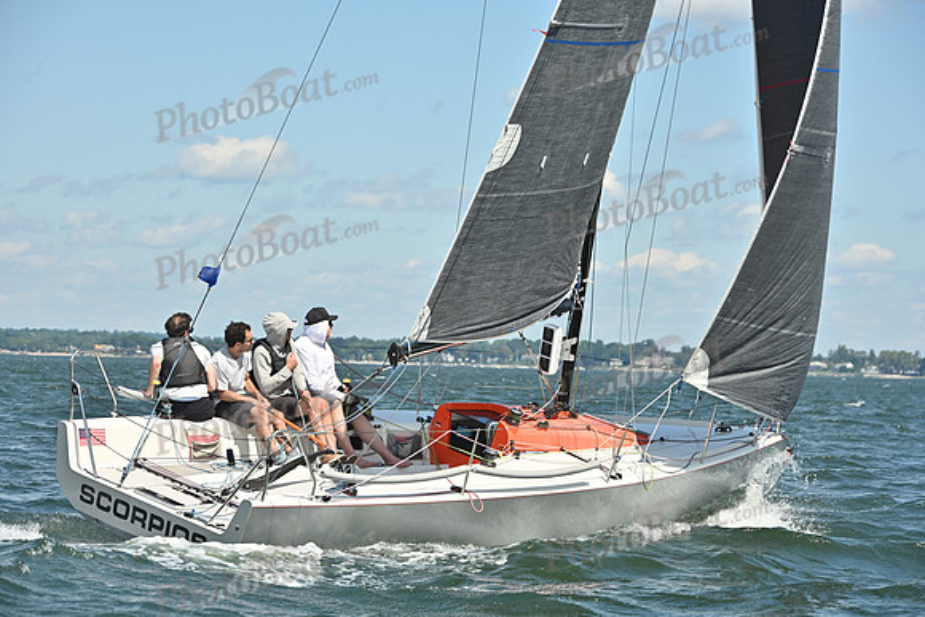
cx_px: 462
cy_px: 308
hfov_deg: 16.4
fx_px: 3212
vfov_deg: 11.0
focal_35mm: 125
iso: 250
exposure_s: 1/1250
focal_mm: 125
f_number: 8
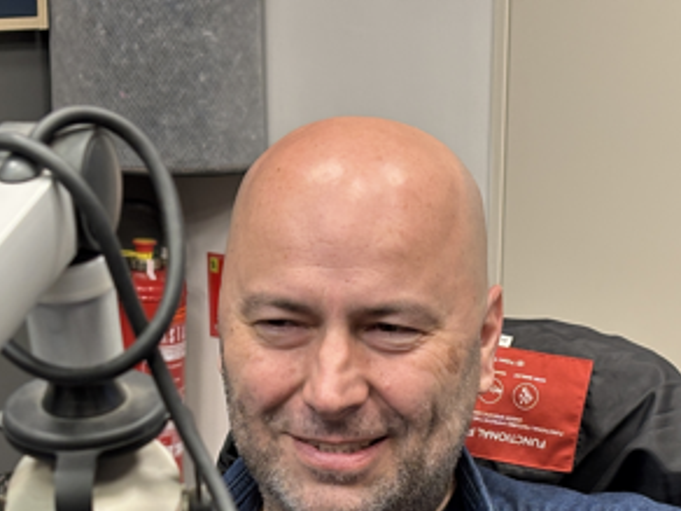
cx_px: 361
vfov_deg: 12.8
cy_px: 558
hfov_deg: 17.3
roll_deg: +0.1
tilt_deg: -17.3
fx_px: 2243
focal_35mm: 114
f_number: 1.6
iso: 125
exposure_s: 1/59
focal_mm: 5.96
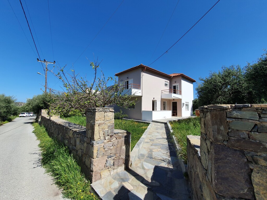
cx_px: 134
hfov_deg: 106.2
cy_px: 100
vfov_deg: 89.9
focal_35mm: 13
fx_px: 100
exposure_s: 1/1444
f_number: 2.2
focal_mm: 1.8
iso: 50
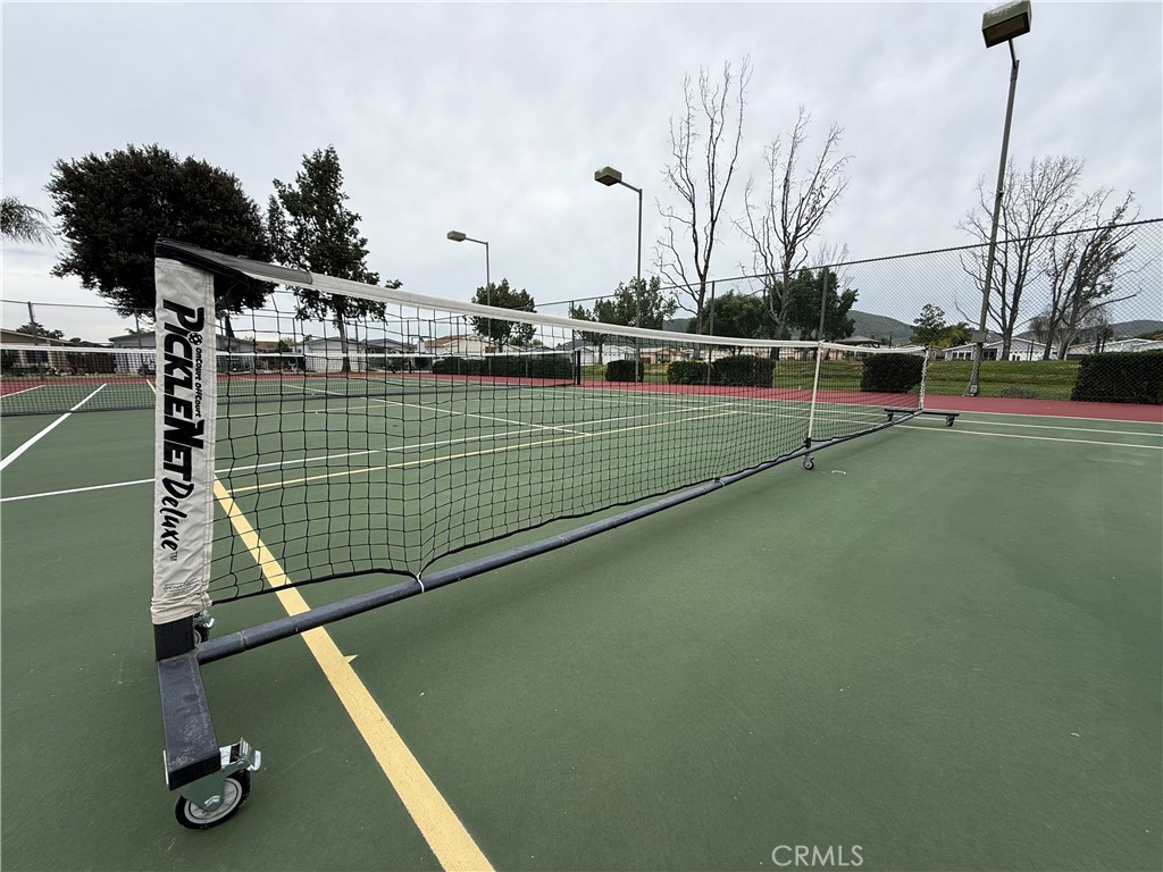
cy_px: 436
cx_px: 582
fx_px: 470
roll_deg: -0.5
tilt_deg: -8.8
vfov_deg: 85.7
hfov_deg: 102.1
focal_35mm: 14
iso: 50
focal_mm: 2.22
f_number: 2.2
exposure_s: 1/830
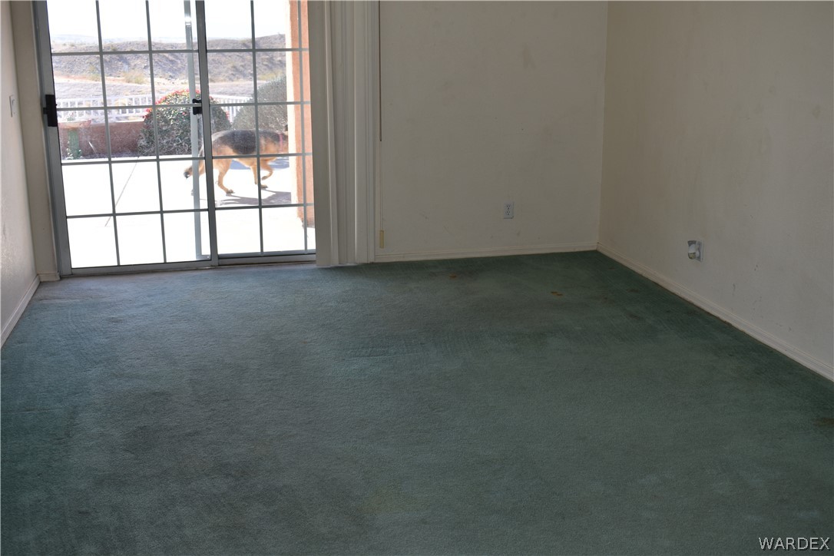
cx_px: 417
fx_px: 938
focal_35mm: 40
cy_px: 278
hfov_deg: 47.9
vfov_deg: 33.0
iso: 100
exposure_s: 1/100
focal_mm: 27
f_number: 5.6
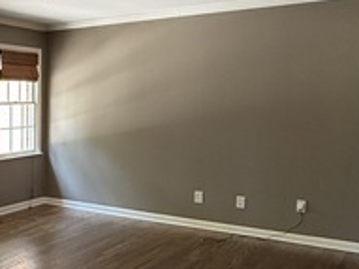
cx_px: -8
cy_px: 150
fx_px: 508
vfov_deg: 29.6
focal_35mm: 49
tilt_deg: -4.7
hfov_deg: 34.9
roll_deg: -0.2
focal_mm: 2.22
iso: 250
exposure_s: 1/99
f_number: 2.2
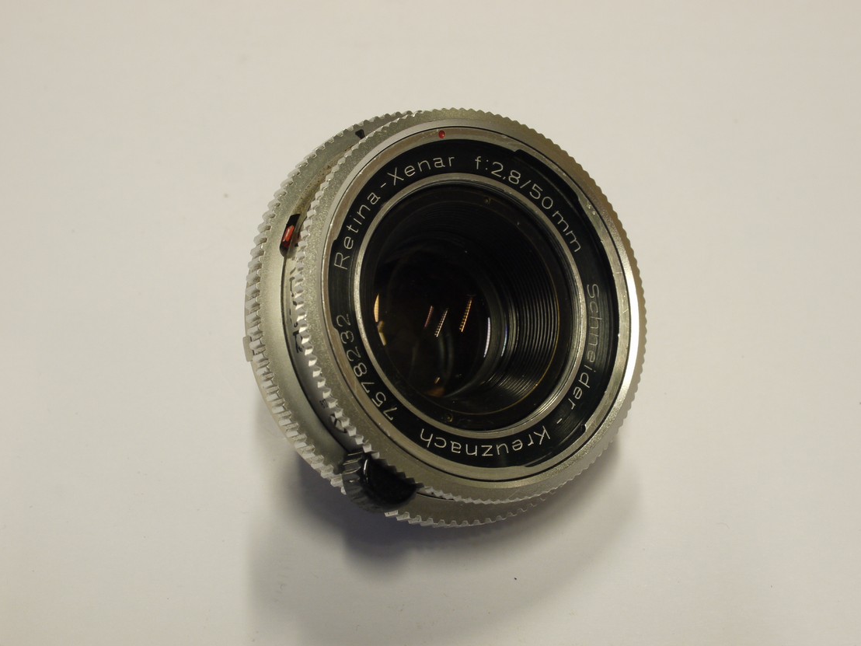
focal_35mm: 65
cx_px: 440
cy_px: 337
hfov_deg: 29.8
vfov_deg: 22.6
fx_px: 1617
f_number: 11
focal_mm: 30
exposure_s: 1/10
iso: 400
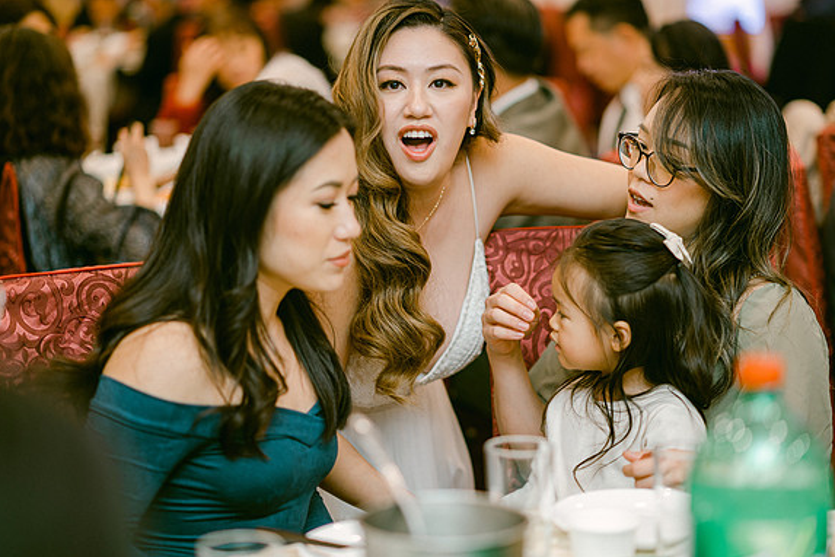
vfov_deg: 15.9
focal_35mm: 86
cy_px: 280
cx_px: 418
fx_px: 1995
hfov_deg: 23.6
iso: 320
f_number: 2
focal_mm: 85
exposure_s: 1/125
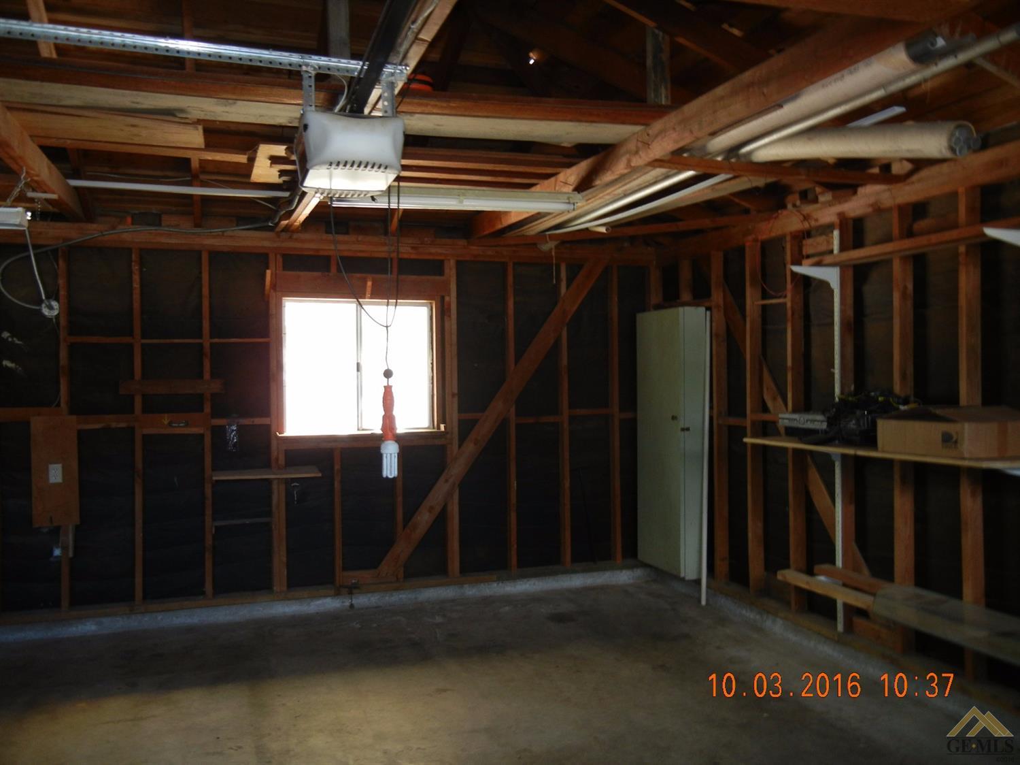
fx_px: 884
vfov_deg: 46.8
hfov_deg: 60.0
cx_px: 510
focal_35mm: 30
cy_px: 382
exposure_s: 1/30
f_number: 3.5
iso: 200
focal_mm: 5.4
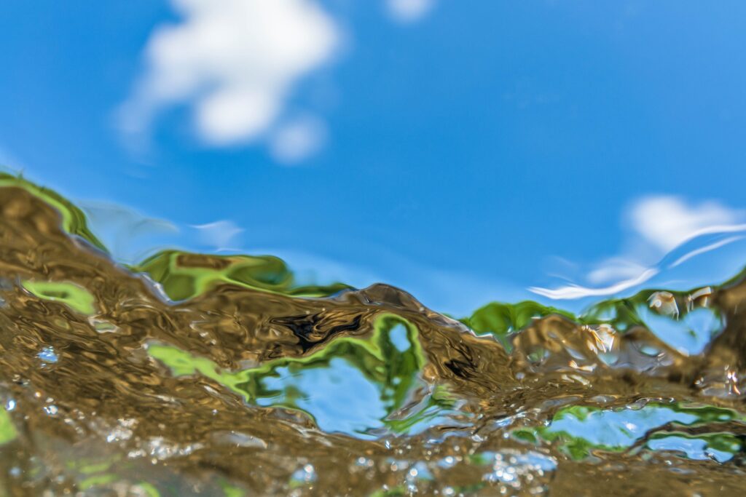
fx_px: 870
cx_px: 373
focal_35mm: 42
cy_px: 248
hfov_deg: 46.4
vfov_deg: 31.9
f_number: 4
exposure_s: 1/640
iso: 80
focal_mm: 28
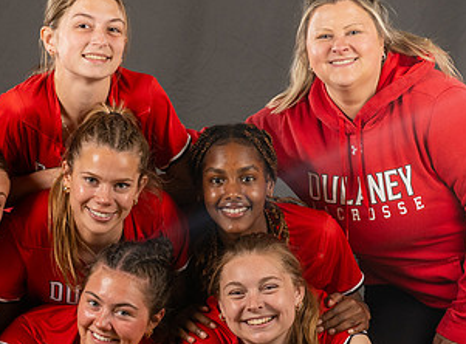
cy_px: 277
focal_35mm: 233
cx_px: 159
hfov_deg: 8.5
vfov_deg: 6.3
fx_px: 3118
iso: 160
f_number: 6.3
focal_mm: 70
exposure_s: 1/125
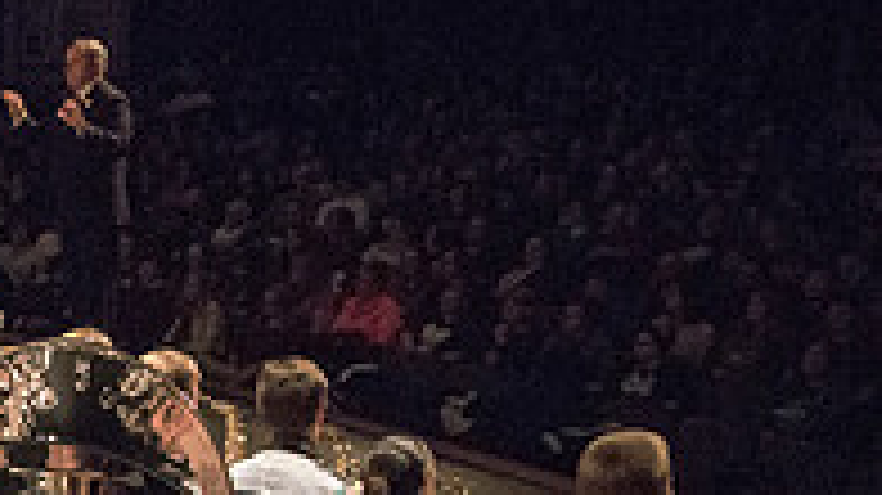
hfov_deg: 20.0
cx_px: -418
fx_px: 2174
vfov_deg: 12.8
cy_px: 538
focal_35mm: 93
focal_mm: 30
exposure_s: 1/200
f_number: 8
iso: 4000
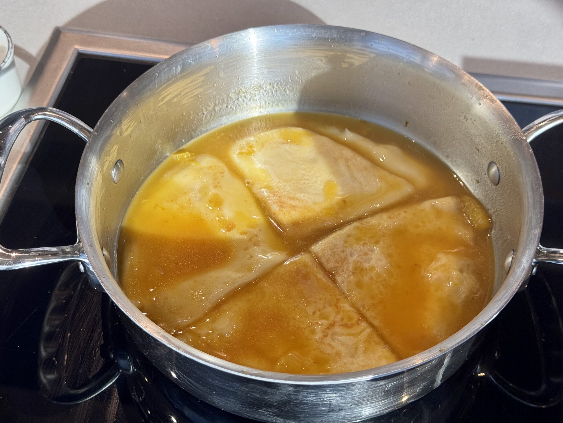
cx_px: 282
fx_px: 781
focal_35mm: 48
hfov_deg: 39.7
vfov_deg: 30.3
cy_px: 212
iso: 64
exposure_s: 1/176
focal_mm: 6.76
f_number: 1.78
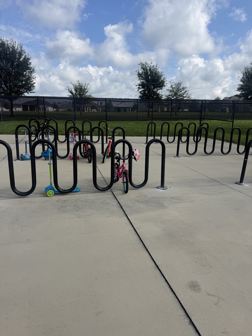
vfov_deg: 71.6
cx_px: 126
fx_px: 233
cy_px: 168
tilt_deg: -13.1
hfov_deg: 56.8
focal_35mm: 24
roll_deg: -1.0
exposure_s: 1/5319
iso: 80
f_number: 1.78
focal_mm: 6.76
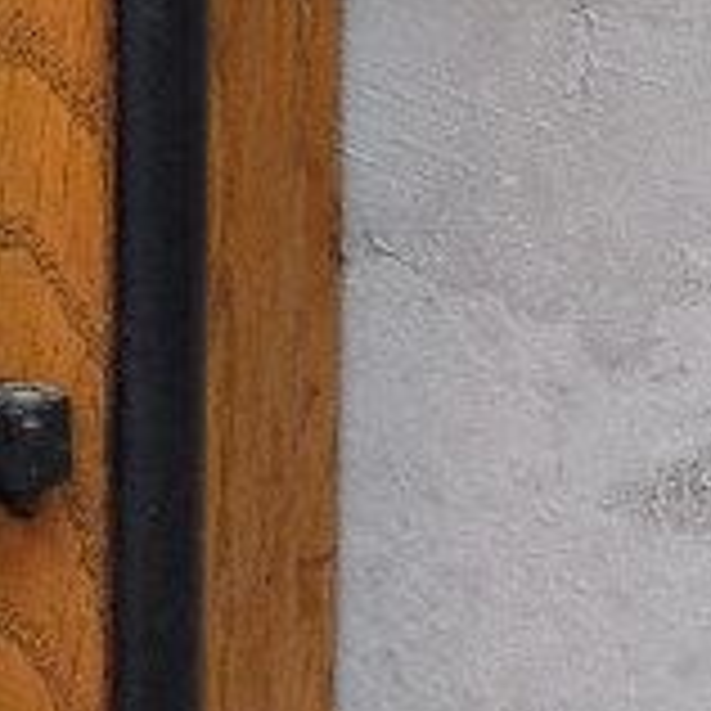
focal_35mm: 369
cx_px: -765
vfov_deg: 4.7
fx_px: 8575
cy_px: -572
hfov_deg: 4.7
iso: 3200
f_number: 4
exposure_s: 1/52
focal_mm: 35.8
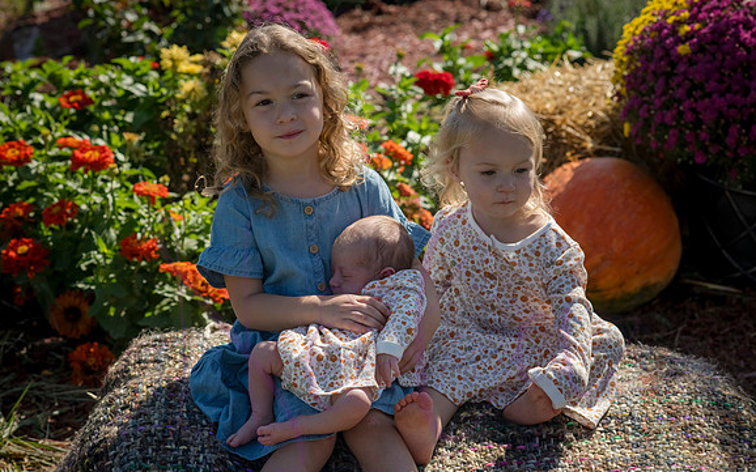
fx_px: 1792
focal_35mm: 87
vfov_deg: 15.0
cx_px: 378
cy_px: 236
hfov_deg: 23.8
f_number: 6.3
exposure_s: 1/1250
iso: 400
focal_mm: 85
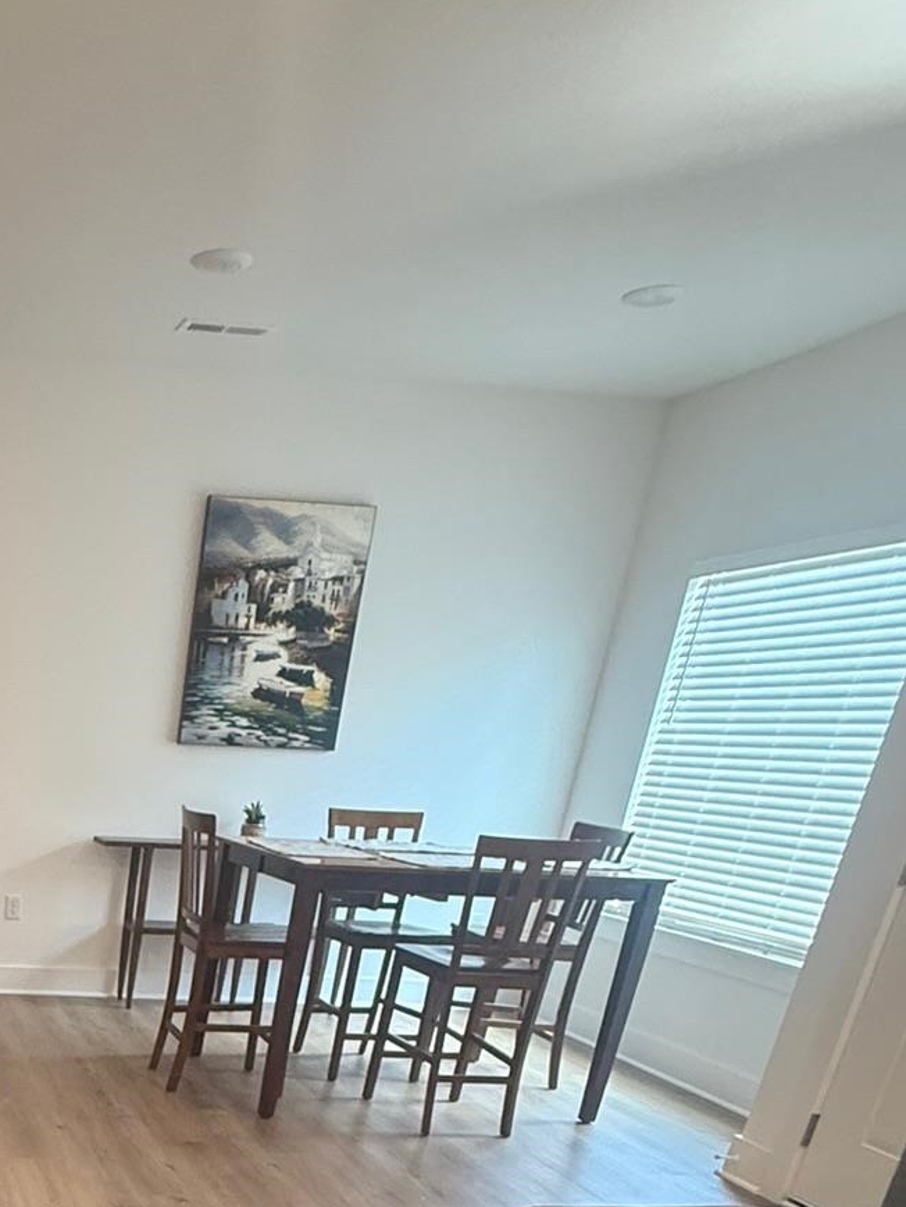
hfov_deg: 36.8
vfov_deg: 46.2
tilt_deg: -22.5
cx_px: -71
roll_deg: -3.6
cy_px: 1213
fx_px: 1151
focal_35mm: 33
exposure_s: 1/60
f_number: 2.2
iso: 400
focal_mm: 2.22
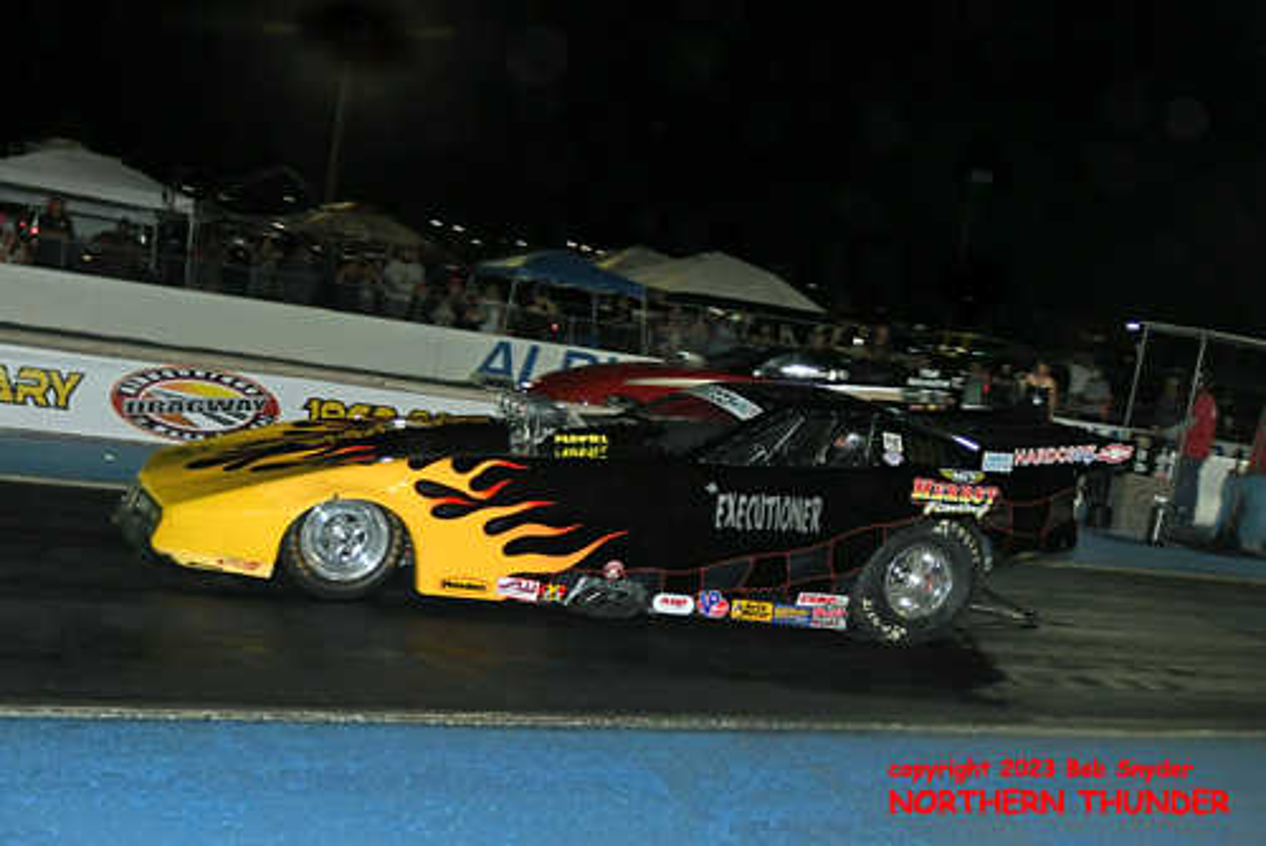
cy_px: 423
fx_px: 844
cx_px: 633
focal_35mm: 24
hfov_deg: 73.7
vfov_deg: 53.2
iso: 320
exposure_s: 1/200
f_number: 2.8
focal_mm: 16
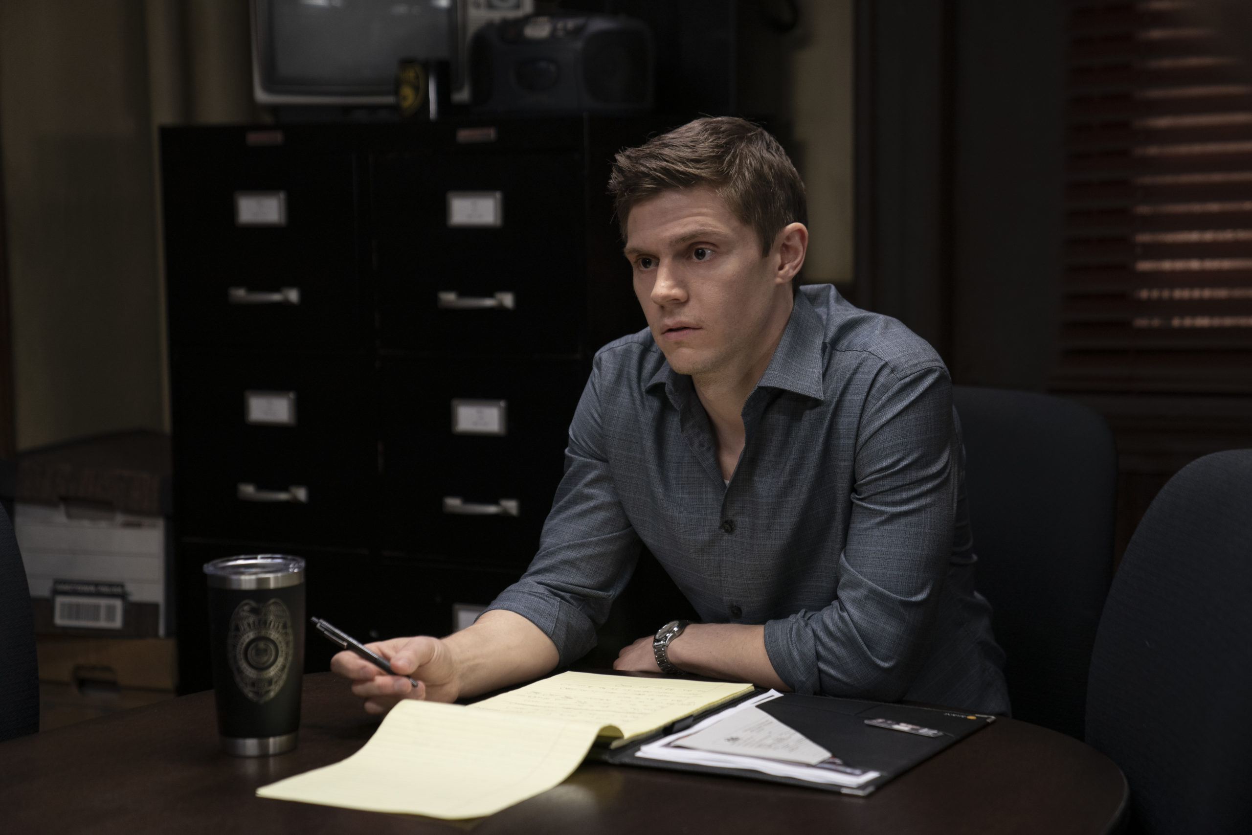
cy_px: 418
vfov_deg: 19.5
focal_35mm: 70
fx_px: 2434
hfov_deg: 28.8
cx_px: 626
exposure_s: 1/100
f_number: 2.8
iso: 1000
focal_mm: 70
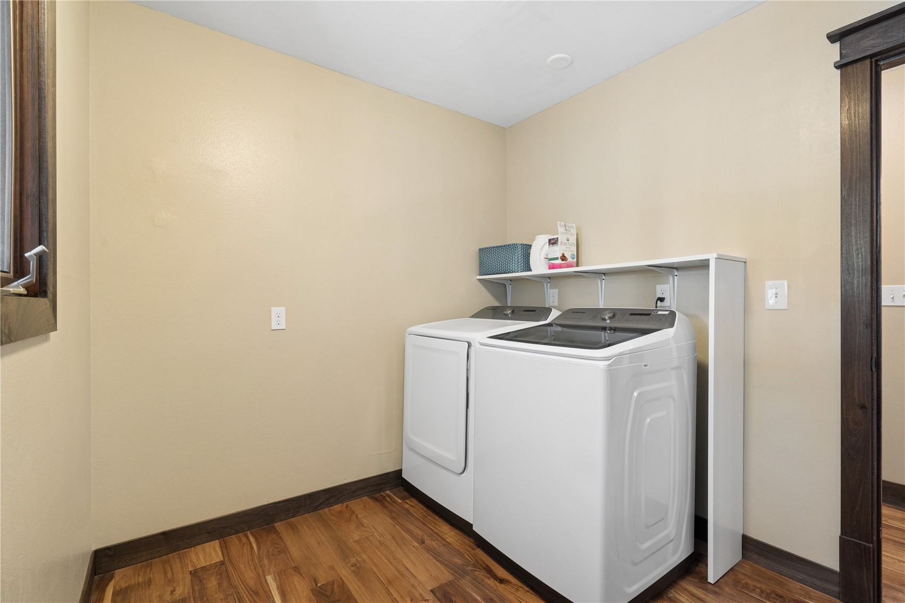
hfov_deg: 96.7
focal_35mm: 16
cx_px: 452
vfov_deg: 73.7
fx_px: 402
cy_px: 302
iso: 400
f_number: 9
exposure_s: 1/2.5
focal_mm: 16
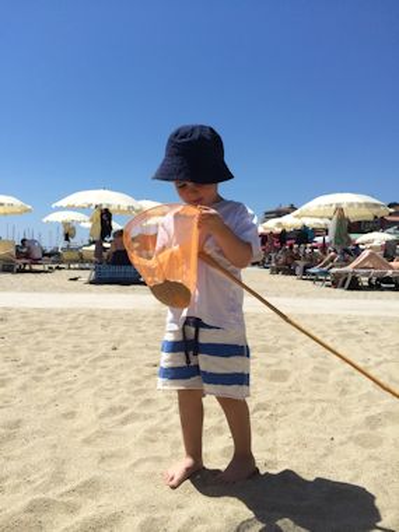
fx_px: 461
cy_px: 266
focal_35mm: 30
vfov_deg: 60.0
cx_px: 200
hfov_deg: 46.8
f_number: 2.2
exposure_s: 1/3731
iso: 32
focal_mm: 4.12
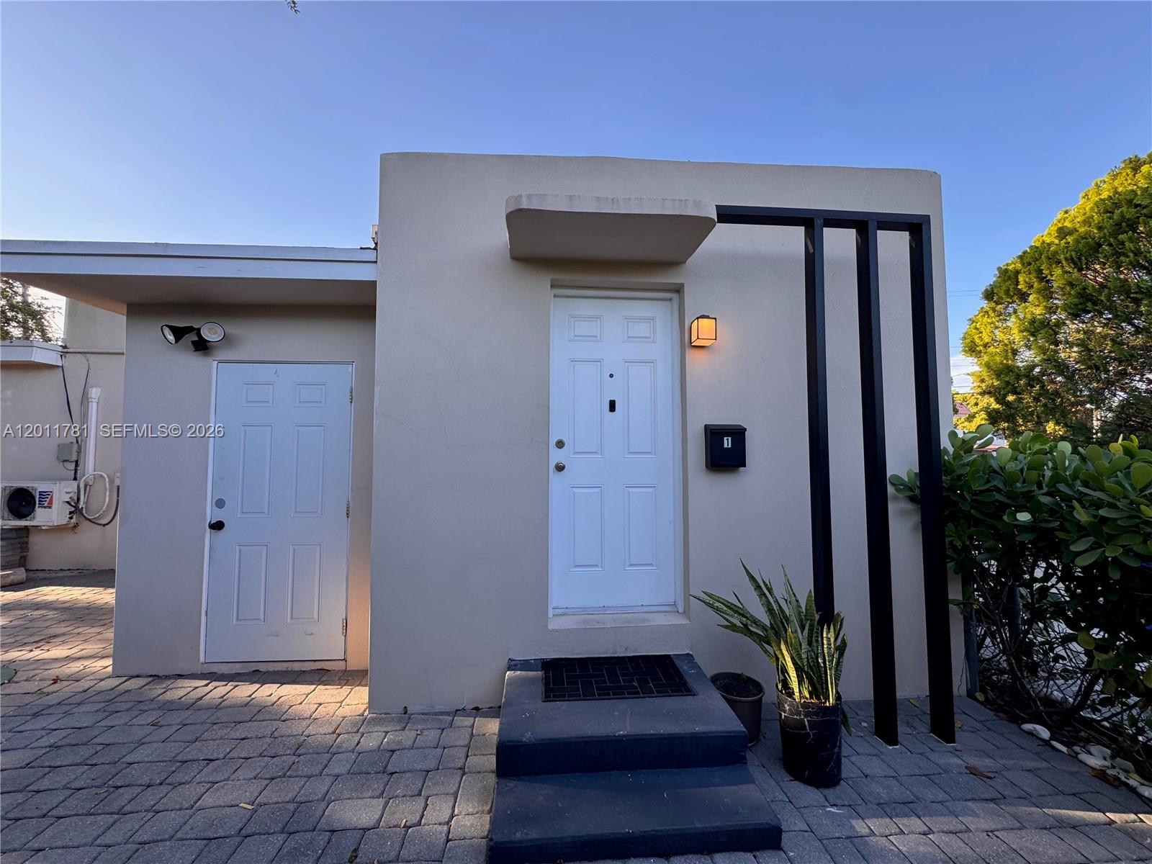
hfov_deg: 102.1
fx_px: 466
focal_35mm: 14
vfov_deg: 85.7
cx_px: 576
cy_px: 432
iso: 40
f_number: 2.2
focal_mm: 2.22
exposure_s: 1/197
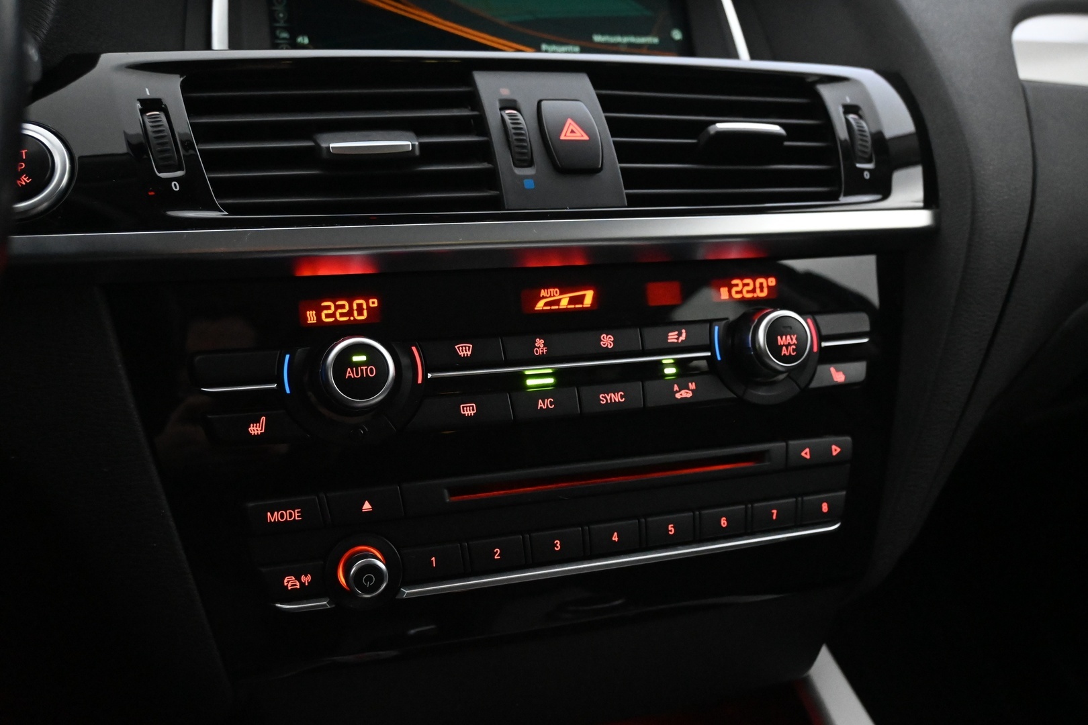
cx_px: 544
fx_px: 997
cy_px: 362
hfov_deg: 57.2
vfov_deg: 40.0
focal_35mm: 33
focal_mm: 22
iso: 7200
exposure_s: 1/40
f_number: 4
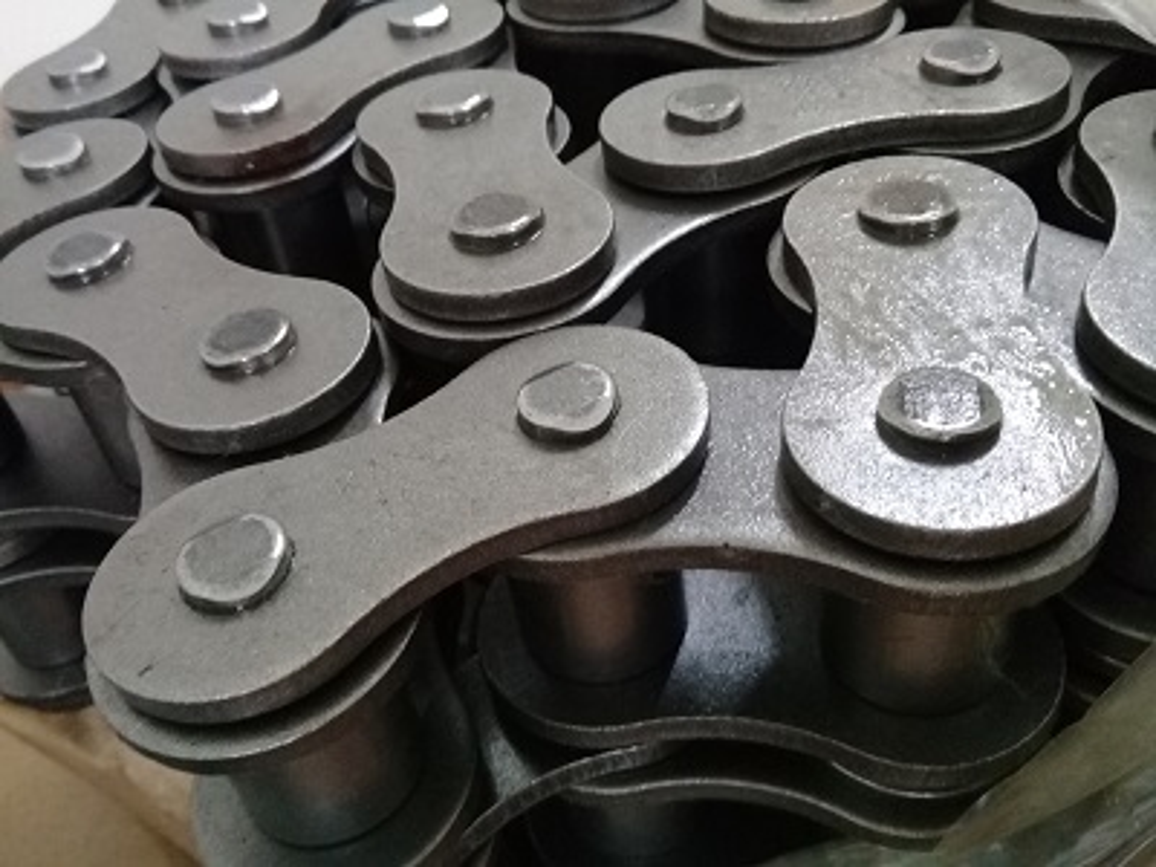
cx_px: 578
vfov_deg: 45.4
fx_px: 1035
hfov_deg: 58.4
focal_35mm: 31
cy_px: 434
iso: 320
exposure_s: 1/17
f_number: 2.2
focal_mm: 3.3
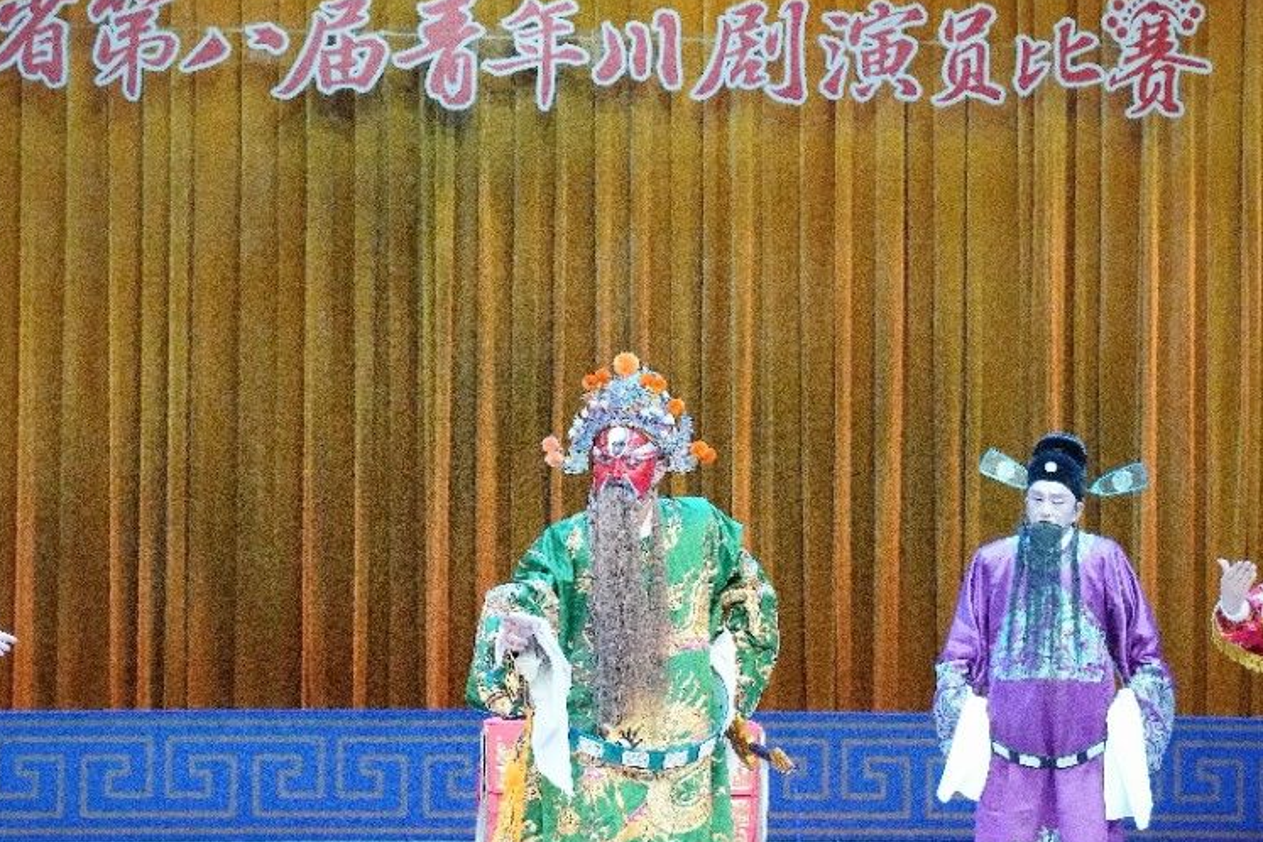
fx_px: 4736
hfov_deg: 15.2
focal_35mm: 135
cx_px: 512
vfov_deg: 10.2
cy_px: 486
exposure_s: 1/1250
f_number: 6.3
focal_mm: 72
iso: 12800
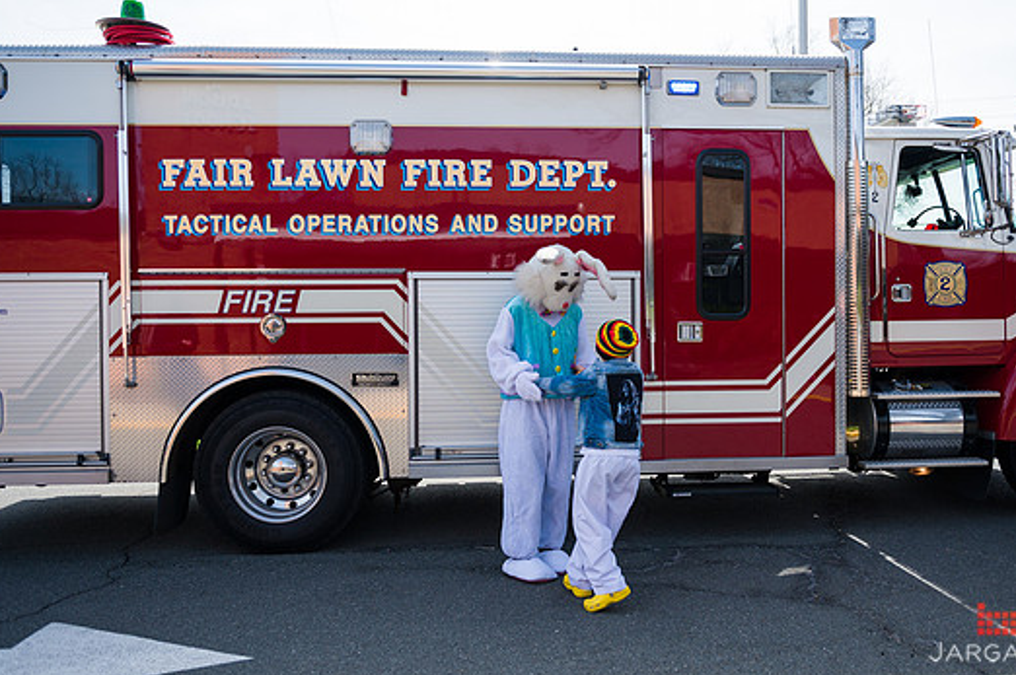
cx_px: 551
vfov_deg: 43.5
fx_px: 846
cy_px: 329
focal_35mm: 30
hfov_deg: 61.9
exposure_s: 1/2500
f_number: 4
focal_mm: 27
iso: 200
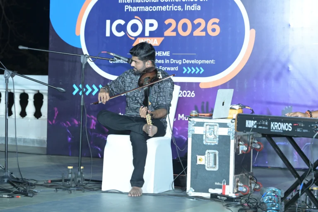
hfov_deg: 17.1
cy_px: 106
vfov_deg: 11.4
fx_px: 1060
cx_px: 159
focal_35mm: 120
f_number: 7.1
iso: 6400
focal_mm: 120
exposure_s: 1/125
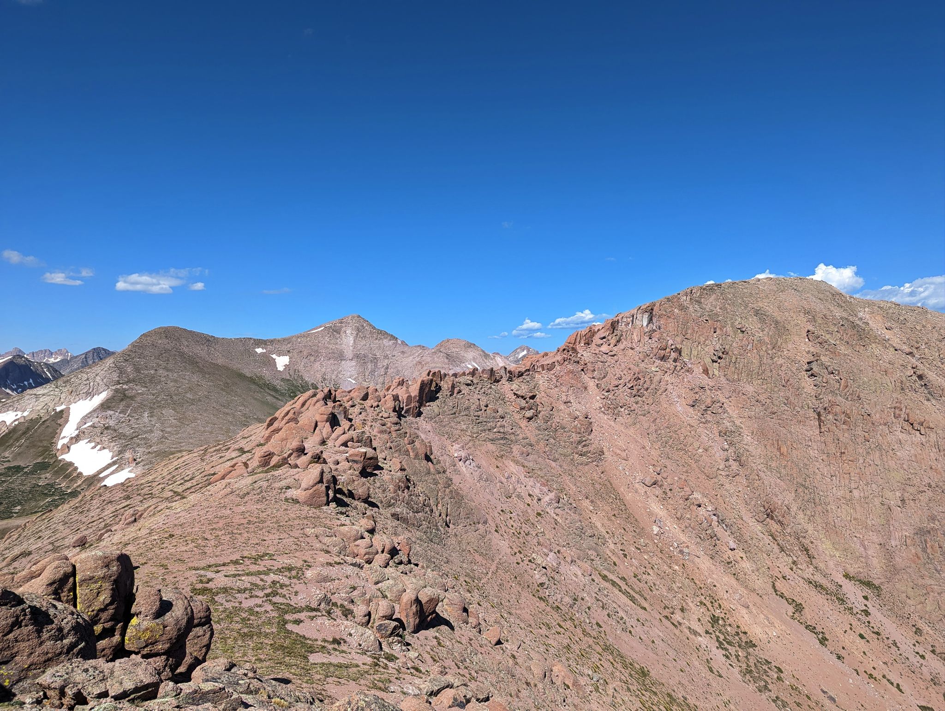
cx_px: 472
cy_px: 356
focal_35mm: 24
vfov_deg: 56.9
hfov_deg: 71.5
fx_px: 656
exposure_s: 1/2463
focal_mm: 6.81
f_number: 1.85
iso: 46
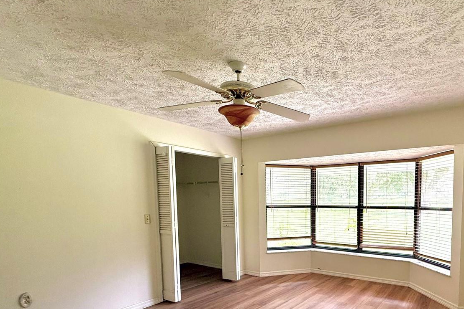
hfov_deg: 78.0
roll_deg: +0.3
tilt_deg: -4.2
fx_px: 271
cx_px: 318
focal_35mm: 21
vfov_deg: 57.5
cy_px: 218
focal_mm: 2.22
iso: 125
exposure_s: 1/99
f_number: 2.2
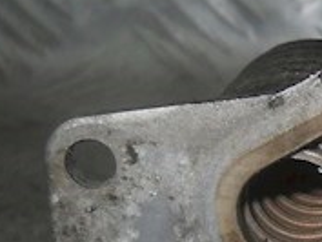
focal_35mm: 148
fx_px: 1378
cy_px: 333
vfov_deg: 9.8
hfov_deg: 12.3
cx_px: 557
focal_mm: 6.72
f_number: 5.5
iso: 80
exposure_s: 1/30
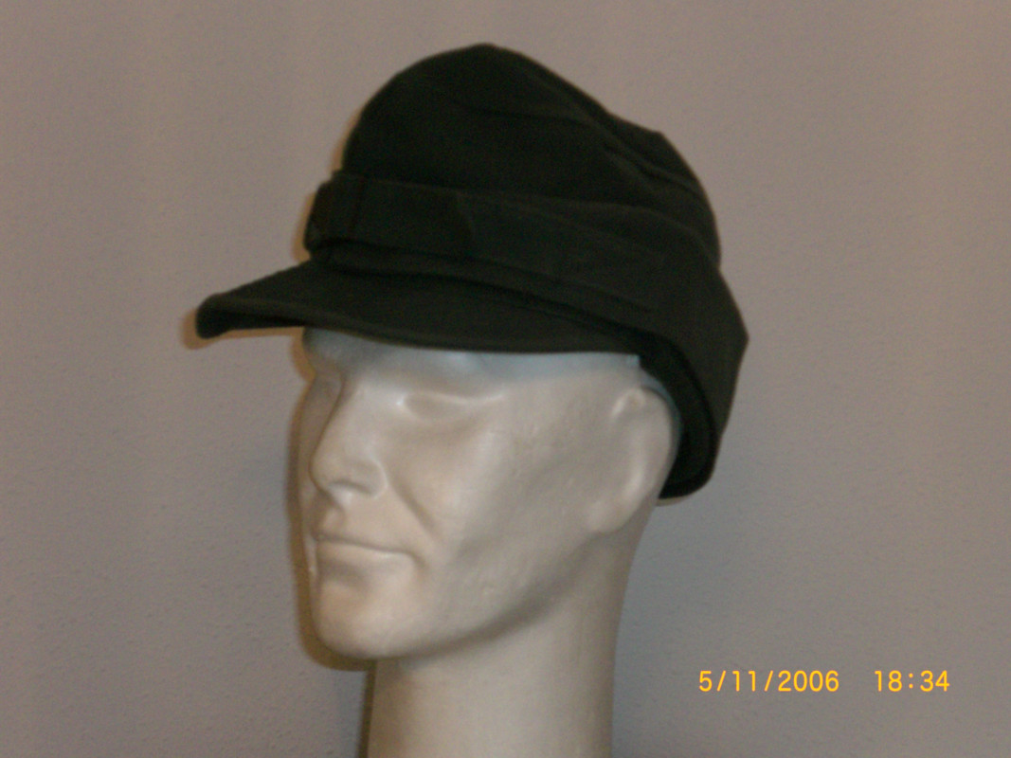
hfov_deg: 22.5
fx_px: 2541
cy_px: 379
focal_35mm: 87
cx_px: 506
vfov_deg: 17.0
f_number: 5
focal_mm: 14.49
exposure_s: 1/30
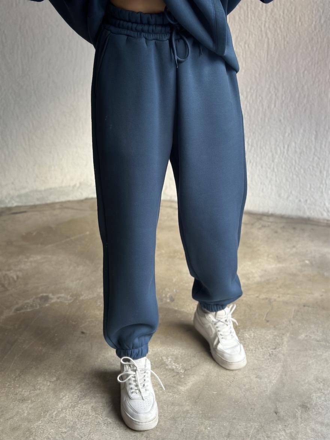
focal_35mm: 48
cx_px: 165
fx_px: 610
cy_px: 220
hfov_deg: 30.3
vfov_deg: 39.7
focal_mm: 6.86
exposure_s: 1/60
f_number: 1.78
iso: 160
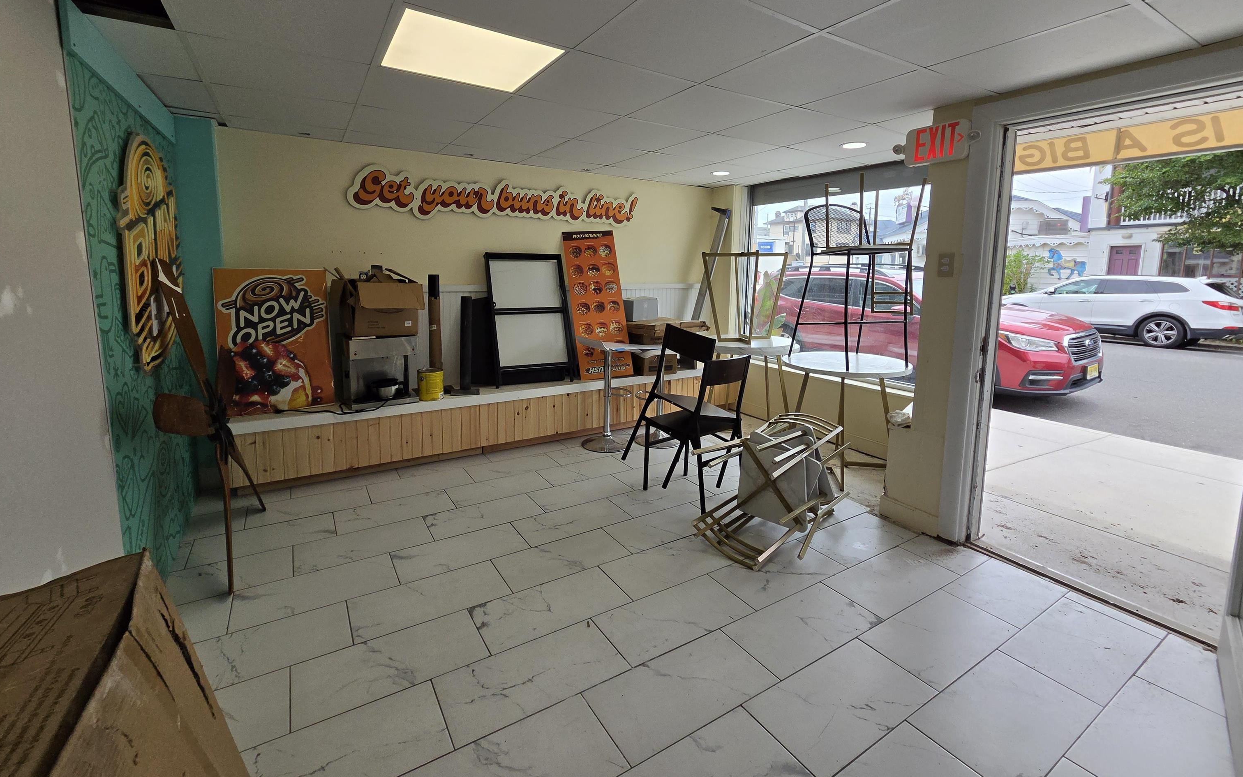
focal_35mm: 14
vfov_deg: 78.2
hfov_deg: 105.3
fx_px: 474
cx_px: 620
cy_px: 333
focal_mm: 2.2
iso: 100
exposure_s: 1/1036
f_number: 2.2
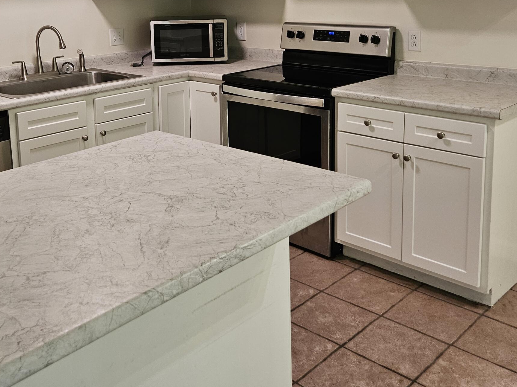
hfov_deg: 46.5
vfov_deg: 34.7
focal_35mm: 40
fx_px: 597
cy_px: 69
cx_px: 206
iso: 200
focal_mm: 5.4
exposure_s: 1/120
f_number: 1.8
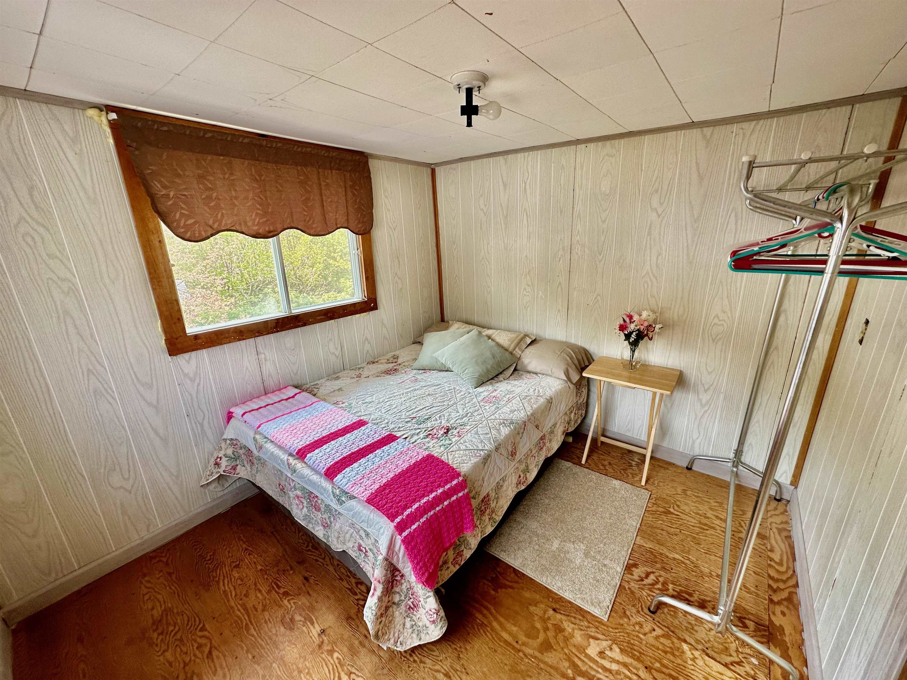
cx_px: 454
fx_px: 367
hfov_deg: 102.1
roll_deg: +2.0
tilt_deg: -16.0
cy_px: 340
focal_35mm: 14
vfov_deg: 85.7
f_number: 2.2
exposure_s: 1/99
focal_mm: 2.22
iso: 50
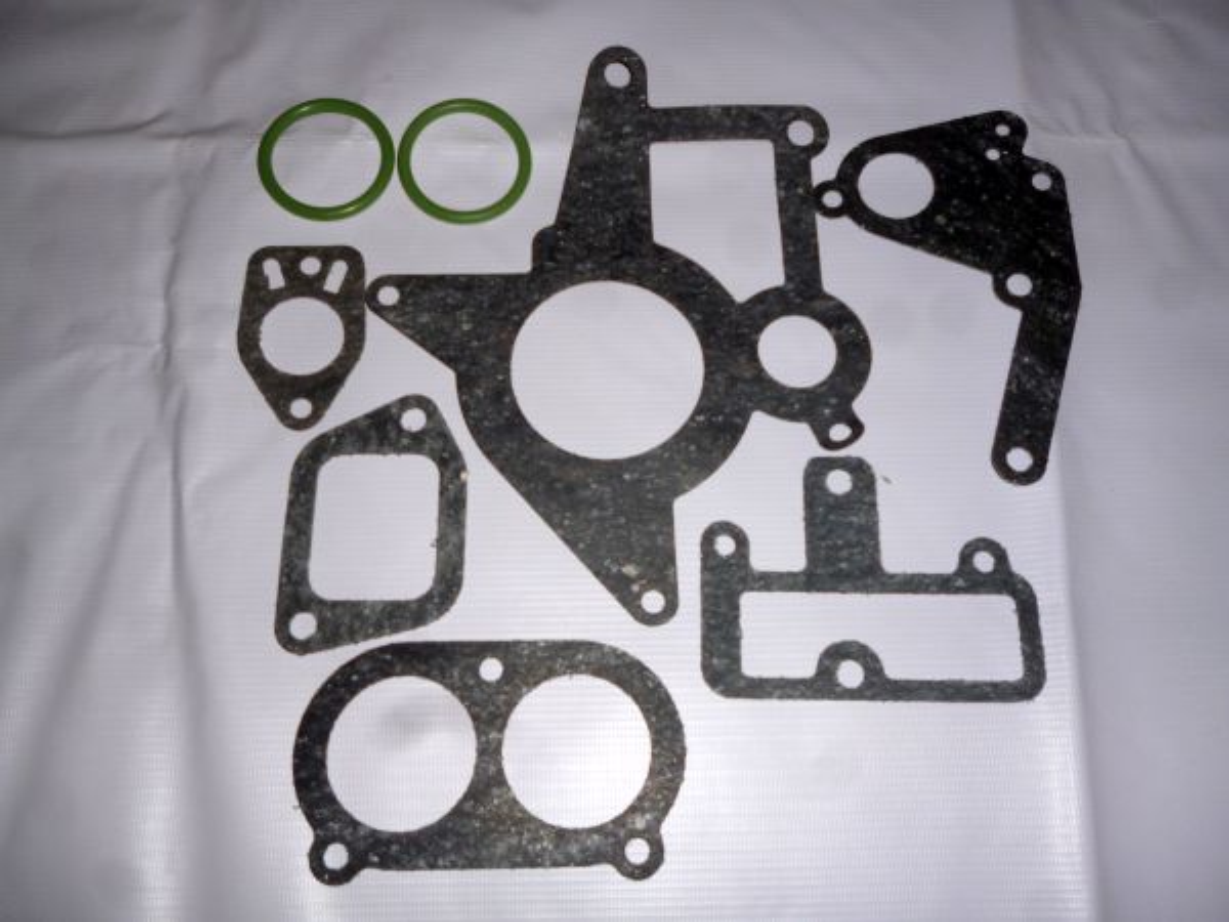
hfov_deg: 63.4
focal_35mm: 28
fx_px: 994
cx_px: 614
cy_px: 461
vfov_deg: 49.7
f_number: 3.1
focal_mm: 5
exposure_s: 1/60
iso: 100
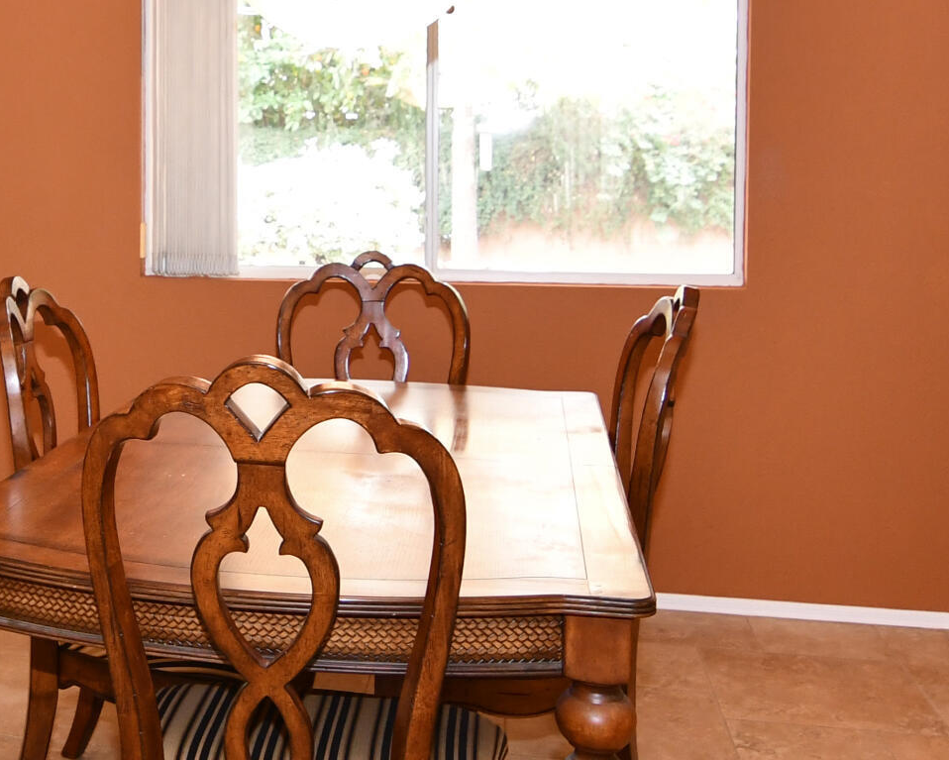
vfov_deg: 31.6
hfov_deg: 37.8
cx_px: 167
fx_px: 1320
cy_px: 205
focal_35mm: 47
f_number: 4
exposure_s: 1/60
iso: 1000
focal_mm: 11
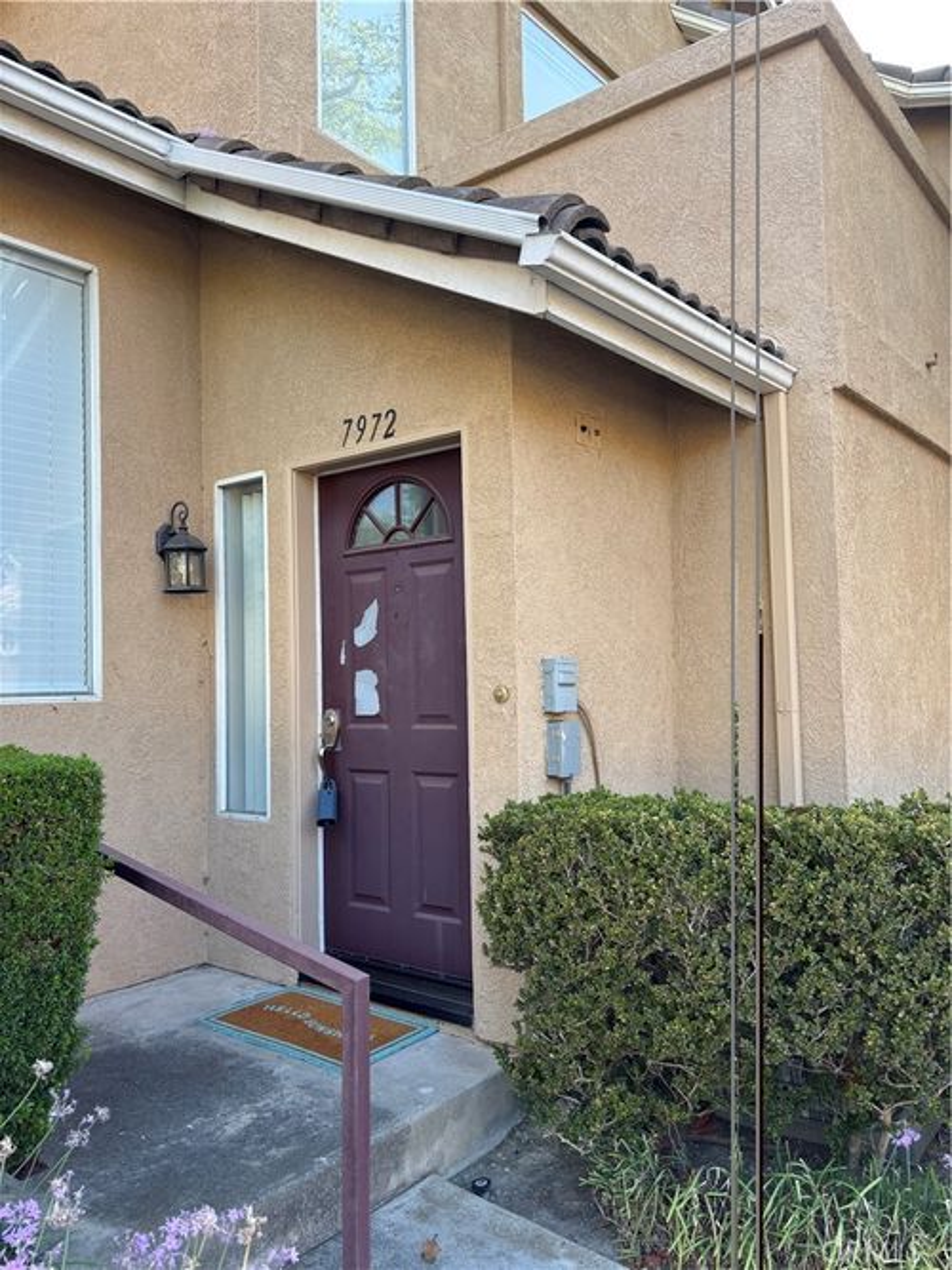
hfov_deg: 53.0
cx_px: 476
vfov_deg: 67.3
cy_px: 635
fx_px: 954
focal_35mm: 26
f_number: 1.6
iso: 40
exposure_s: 1/190
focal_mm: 5.96
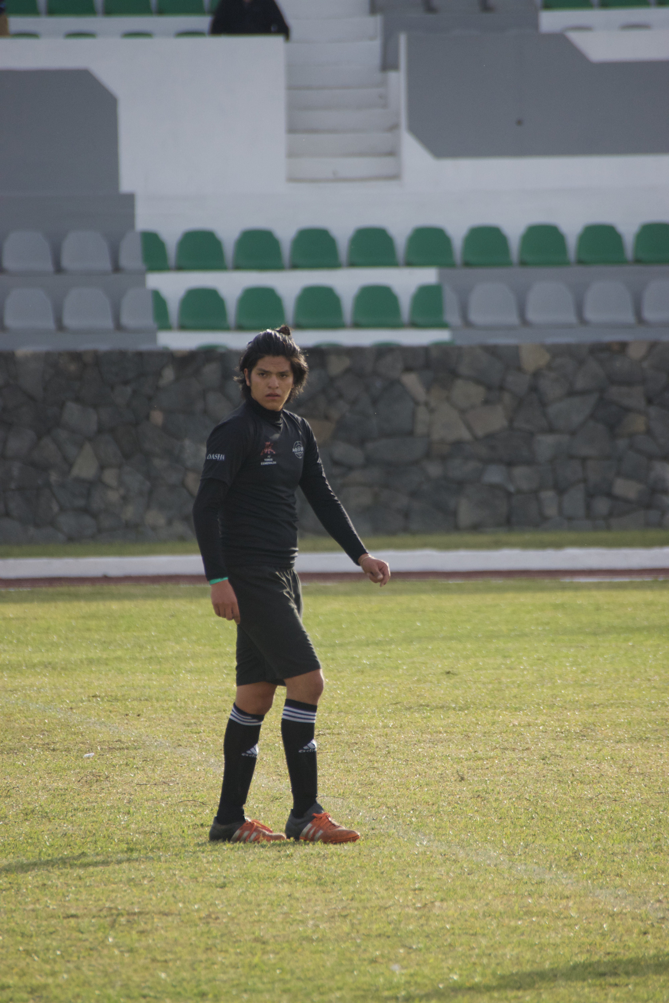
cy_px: 502
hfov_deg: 3.1
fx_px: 12543
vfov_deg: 4.6
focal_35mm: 450
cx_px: 334
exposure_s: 1/1000
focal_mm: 300
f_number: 5.6
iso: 400
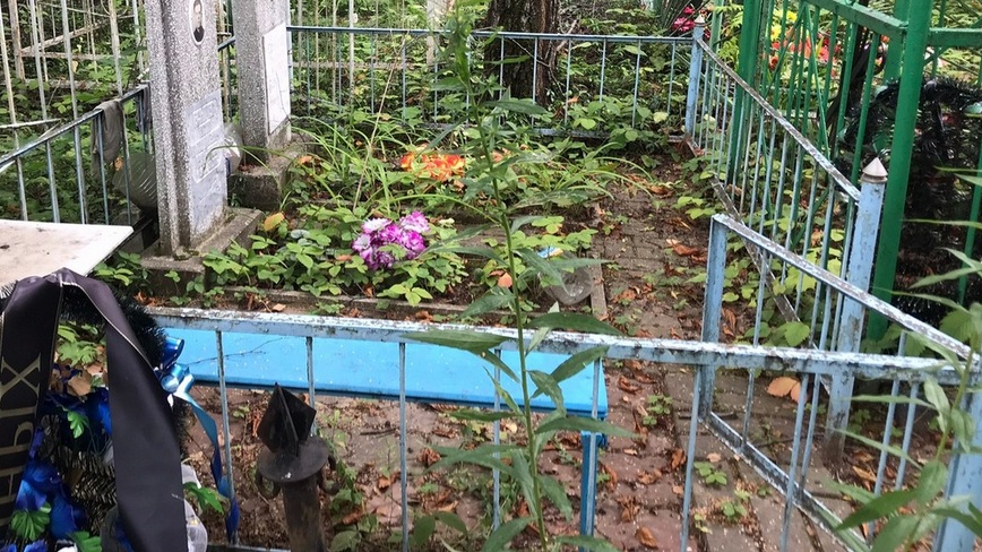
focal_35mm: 36
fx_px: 937
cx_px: 406
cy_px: 119
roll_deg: -1.4
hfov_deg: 55.0
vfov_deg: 32.0
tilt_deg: -12.2
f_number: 1.8
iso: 25
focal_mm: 3.99
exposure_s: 1/50
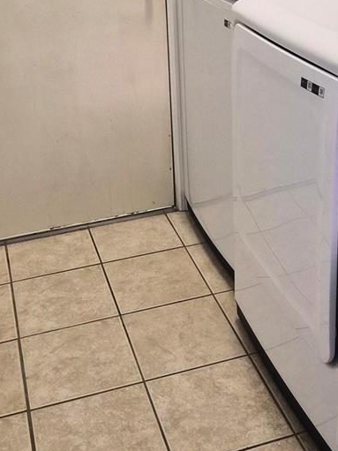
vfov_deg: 34.2
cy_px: 74
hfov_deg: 27.0
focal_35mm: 54
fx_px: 703
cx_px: 204
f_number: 1.8
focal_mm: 5.4
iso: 500
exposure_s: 1/120
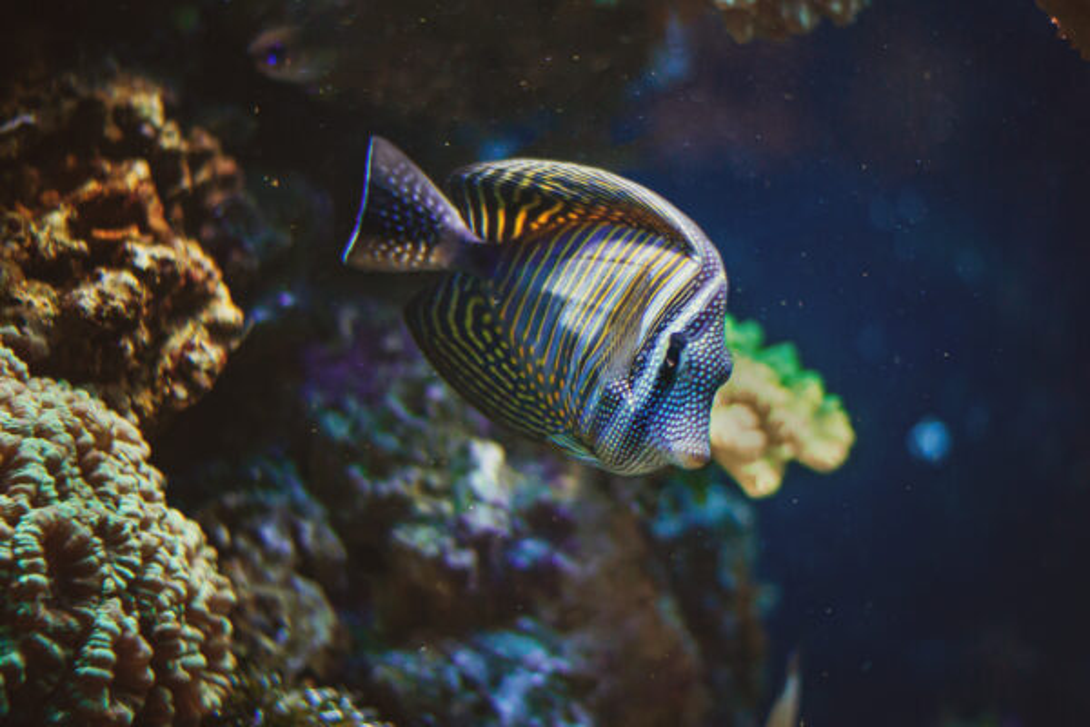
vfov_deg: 18.2
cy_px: 364
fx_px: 2271
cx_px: 545
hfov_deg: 27.0
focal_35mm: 75
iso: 400
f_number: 1.8
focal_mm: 50
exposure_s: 1/250
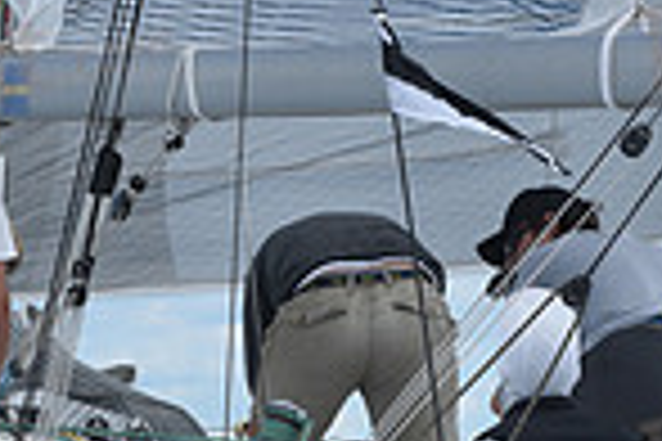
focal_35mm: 790
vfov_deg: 1.7
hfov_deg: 2.6
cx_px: 410
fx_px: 14526
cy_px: 691
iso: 250
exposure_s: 1/800
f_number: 9
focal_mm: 200
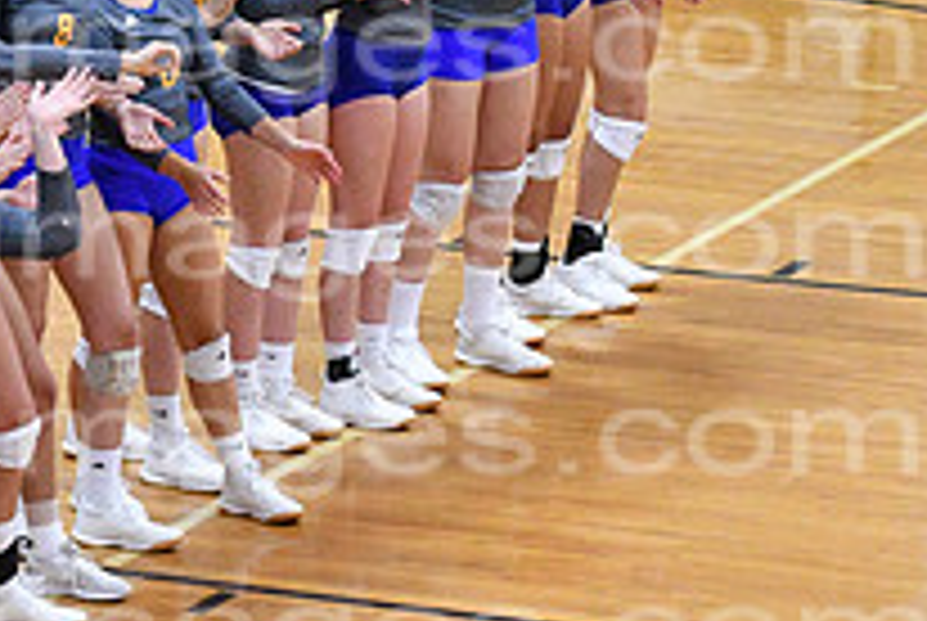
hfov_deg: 6.9
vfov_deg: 4.7
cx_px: -90
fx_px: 7607
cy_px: 344
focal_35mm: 295
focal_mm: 70
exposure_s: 1/1000
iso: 8000
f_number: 3.2
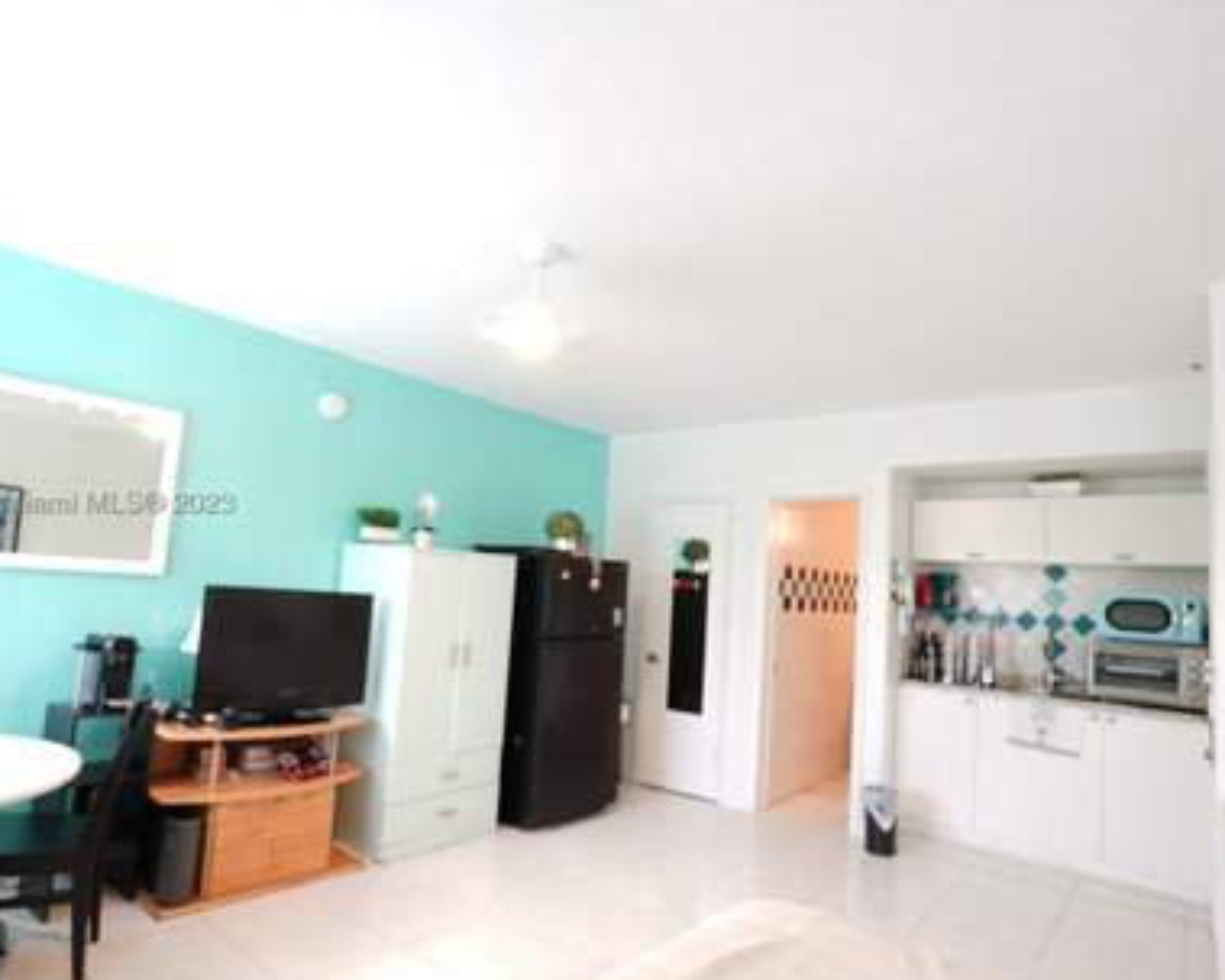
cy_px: 500
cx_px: 588
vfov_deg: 70.8
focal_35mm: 19
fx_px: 689
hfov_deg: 83.3
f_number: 6.3
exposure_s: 1/1.25
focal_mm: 11
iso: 80
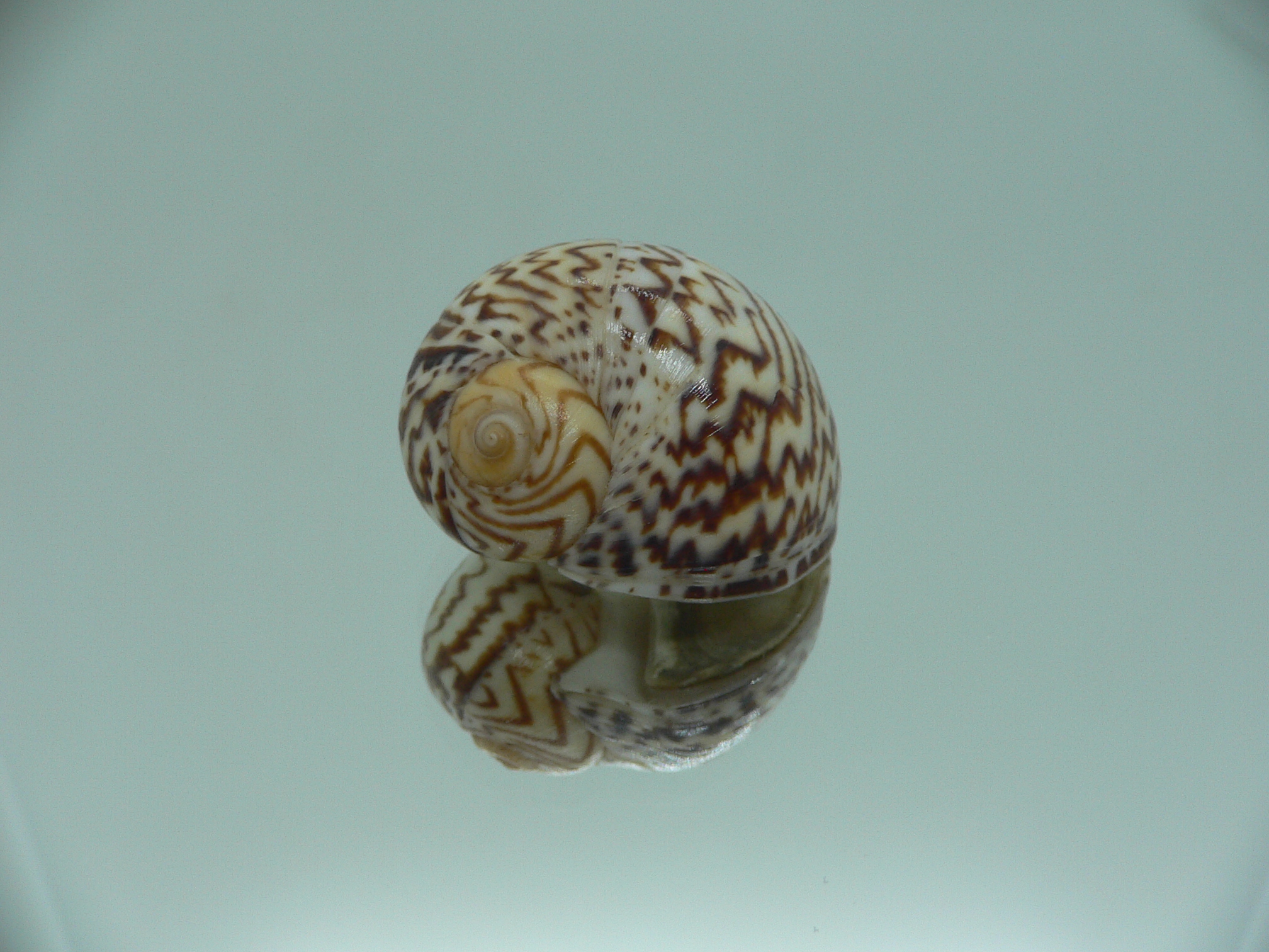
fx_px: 1283
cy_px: 476
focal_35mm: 35
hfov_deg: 52.6
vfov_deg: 40.7
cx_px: 634
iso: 80
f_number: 2.8
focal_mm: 4.6
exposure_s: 1/60
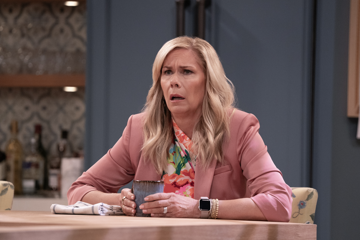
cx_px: 180
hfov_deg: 10.3
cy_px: 120
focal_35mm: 200
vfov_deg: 6.9
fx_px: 2000
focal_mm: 200
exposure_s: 1/160
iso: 5000
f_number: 4
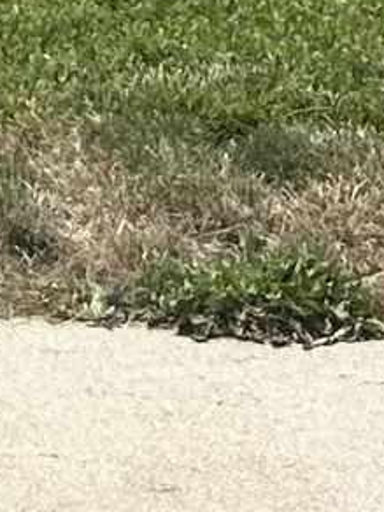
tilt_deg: +4.7
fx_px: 4053
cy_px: -1340
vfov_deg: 6.3
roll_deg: +0.6
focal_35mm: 274
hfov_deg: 5.1
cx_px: -854
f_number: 1.5
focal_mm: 5.7
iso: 50
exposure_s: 1/5882
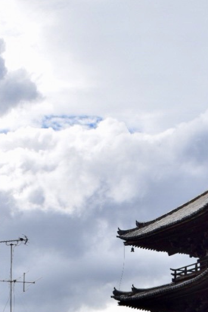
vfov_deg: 12.6
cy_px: 409
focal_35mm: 158
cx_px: 85
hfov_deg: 8.7
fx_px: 1368
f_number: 9
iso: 200
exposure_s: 1/320
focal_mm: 34
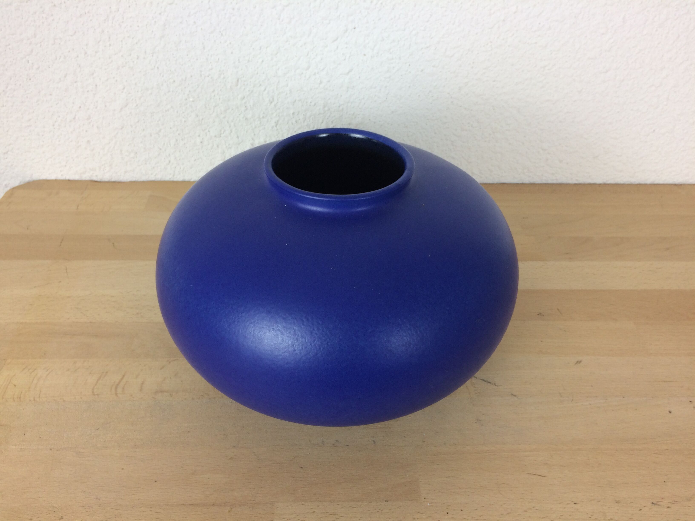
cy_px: 260
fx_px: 582
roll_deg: -2.7
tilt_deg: -37.3
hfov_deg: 61.7
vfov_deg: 48.2
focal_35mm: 29
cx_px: 348
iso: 50
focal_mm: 4.15
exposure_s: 1/50
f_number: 2.2
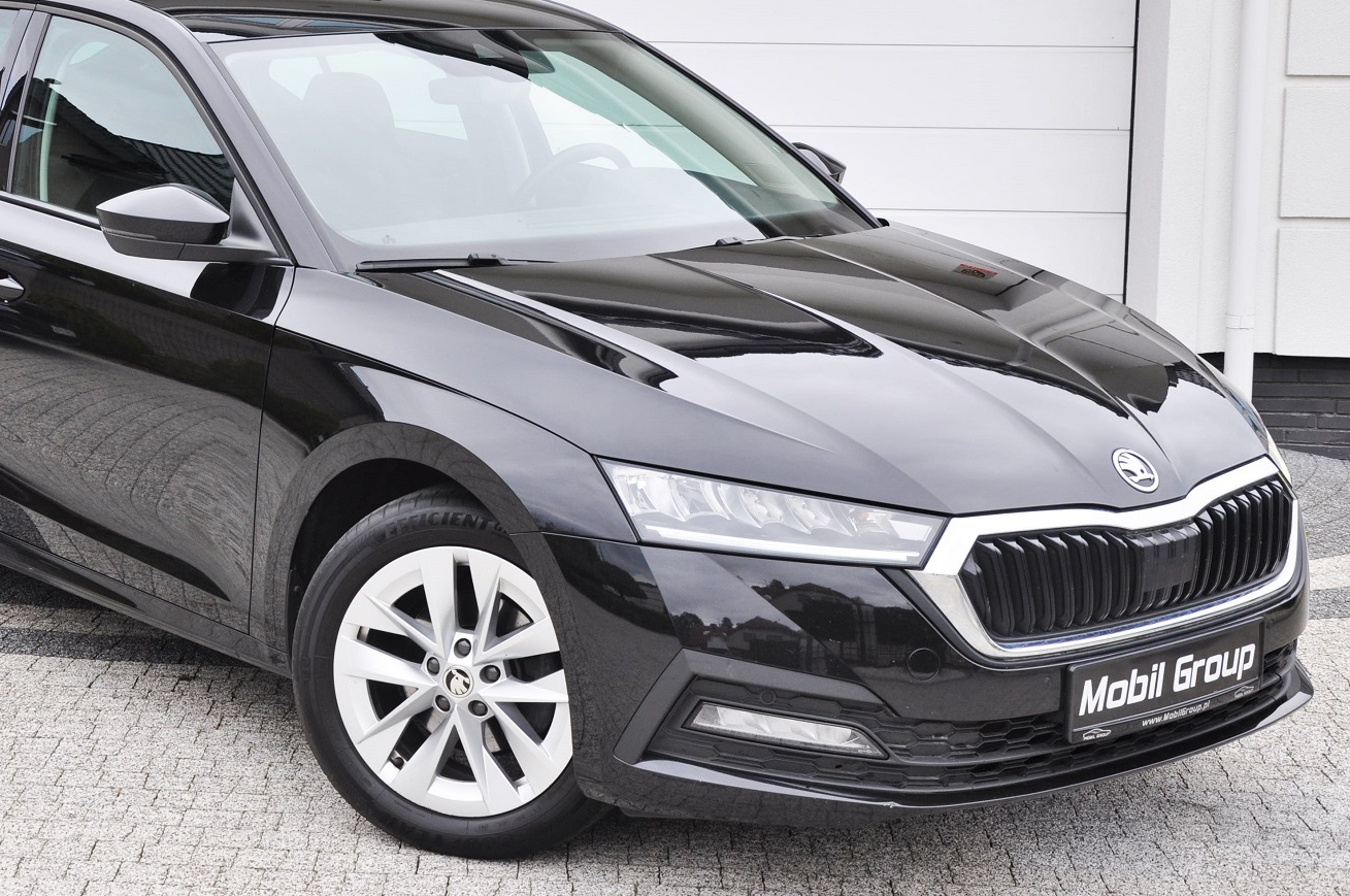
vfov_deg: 18.3
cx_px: 437
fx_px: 2771
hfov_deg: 27.2
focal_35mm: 74
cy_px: 336
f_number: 7.1
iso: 250
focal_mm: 34
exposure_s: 1/200
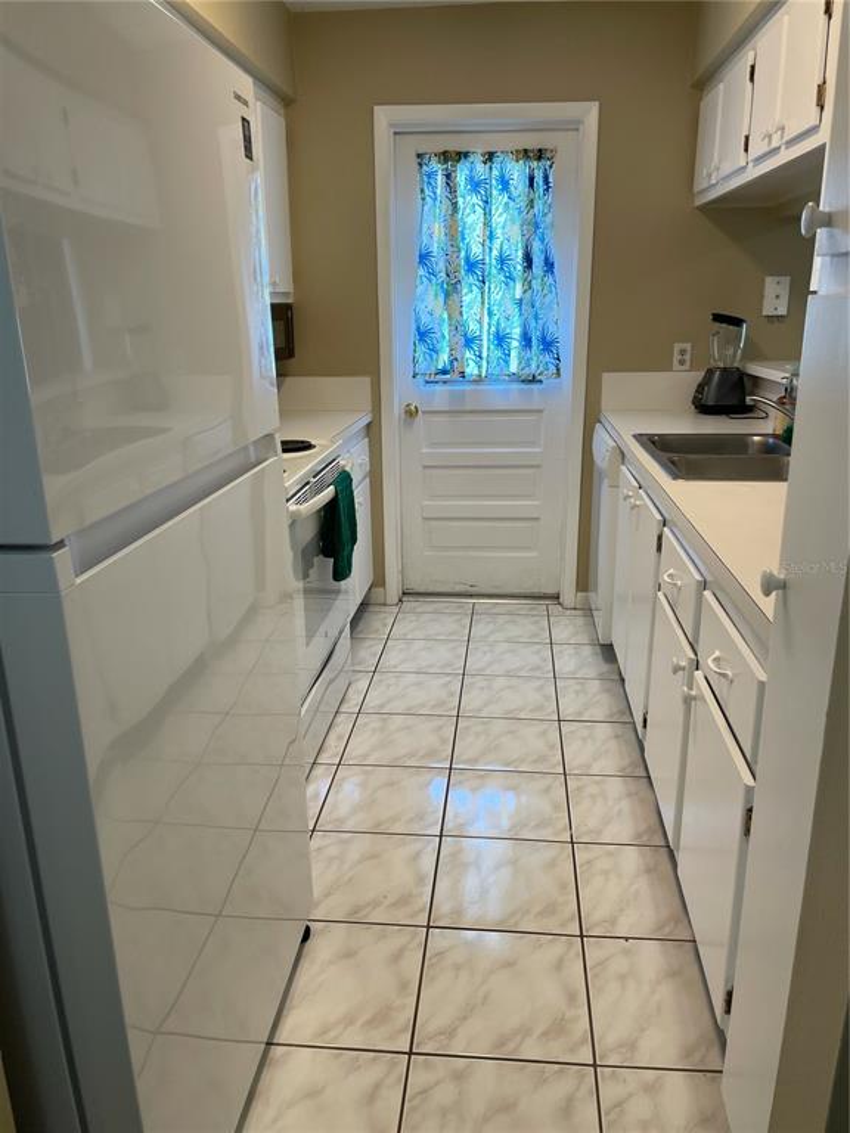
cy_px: 566
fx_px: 851
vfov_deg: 67.3
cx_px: 425
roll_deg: +1.1
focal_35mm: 26
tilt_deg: -16.3
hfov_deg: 53.1
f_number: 1.6
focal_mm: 4.2
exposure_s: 1/120
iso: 80
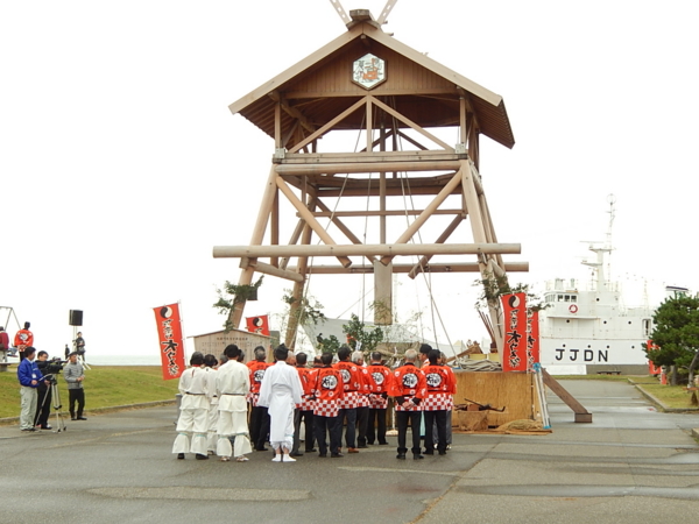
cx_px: 350
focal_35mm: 67
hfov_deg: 29.0
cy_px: 262
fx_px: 1353
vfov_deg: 21.9
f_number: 4.8
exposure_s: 1/125
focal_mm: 12
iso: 125
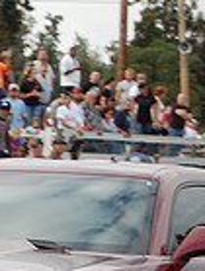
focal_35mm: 330
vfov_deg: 6.0
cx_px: -340
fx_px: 2594
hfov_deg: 4.4
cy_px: 341
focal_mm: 55
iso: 560
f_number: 5.6
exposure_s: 1/500
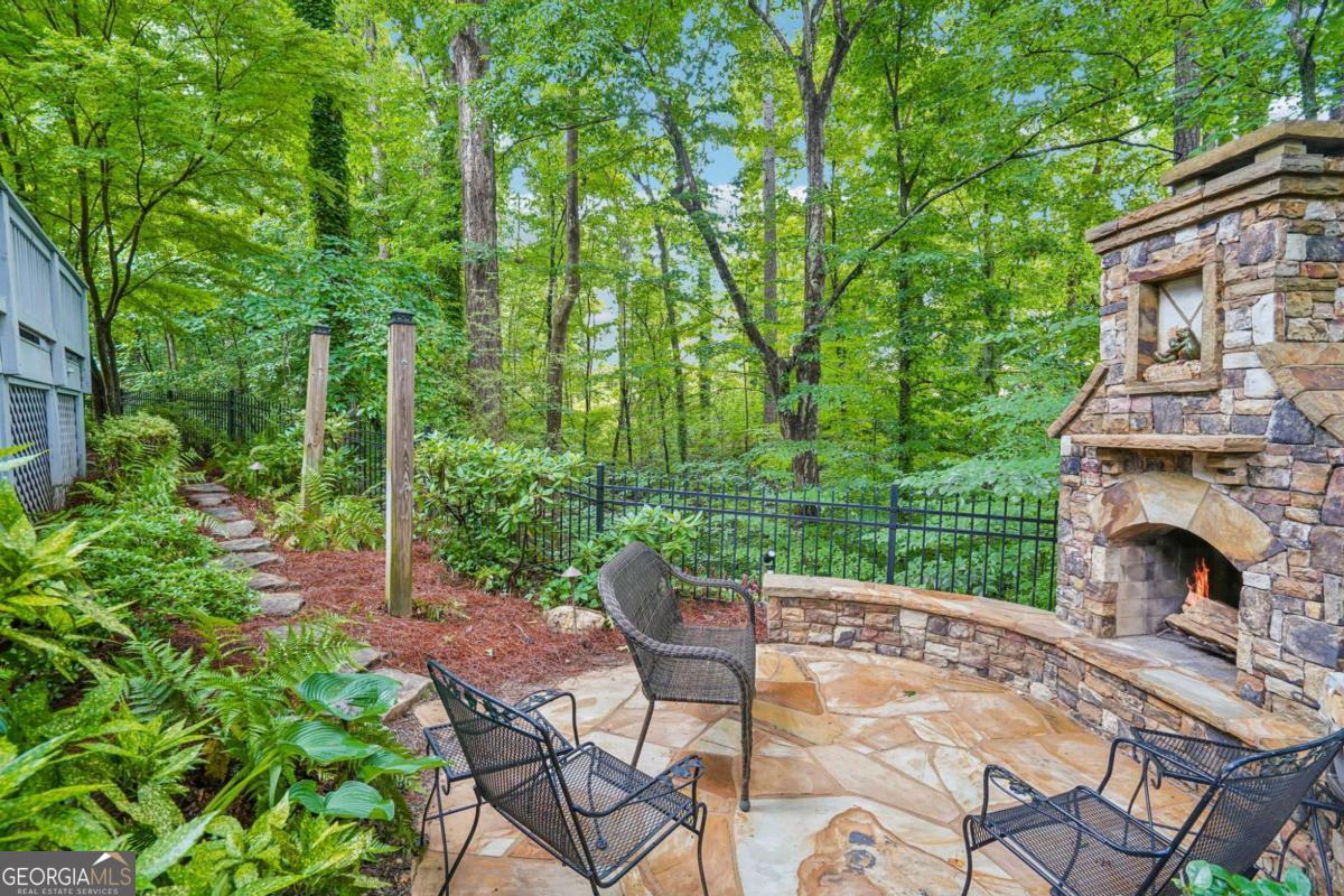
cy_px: 448
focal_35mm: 16
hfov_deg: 96.7
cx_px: 672
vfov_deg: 73.7
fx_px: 597
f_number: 8
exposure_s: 1/4
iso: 400
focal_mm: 16
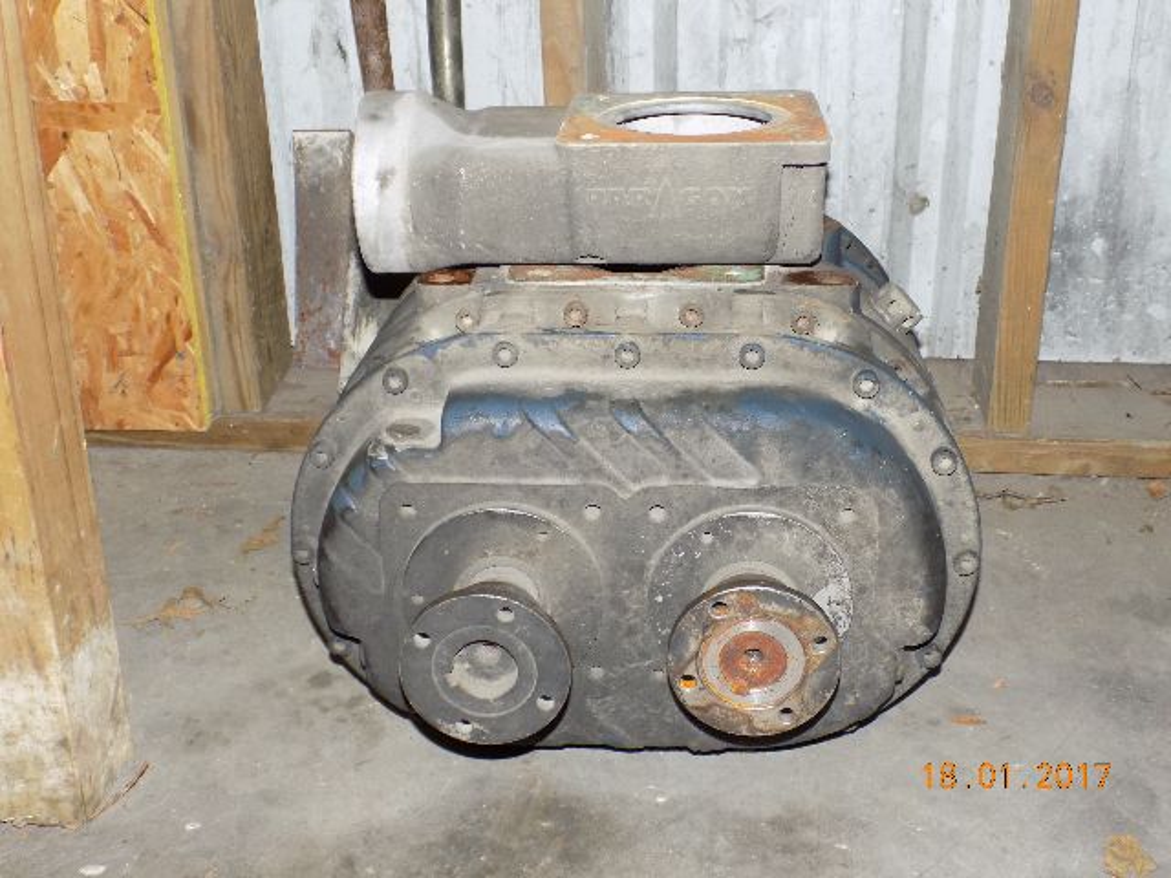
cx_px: 586
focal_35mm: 41
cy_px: 439
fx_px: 1387
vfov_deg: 35.1
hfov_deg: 45.8
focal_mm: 7.3
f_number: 3.6
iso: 220
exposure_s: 1/30
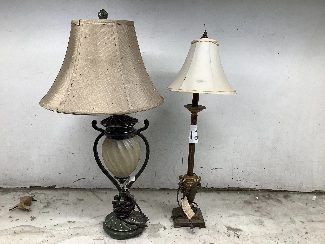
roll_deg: -1.8
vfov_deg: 45.4
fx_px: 291
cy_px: 122
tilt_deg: -10.6
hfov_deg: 58.4
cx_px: 162
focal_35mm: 31
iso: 64
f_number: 2.4
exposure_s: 1/120
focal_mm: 3.3
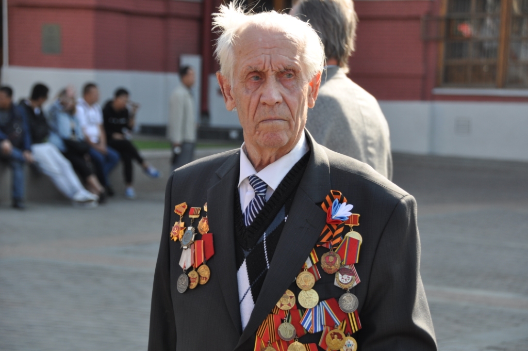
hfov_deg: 15.2
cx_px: 264
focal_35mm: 135
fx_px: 1977
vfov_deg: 10.1
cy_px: 176
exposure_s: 1/200
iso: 200
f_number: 7.1
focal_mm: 90
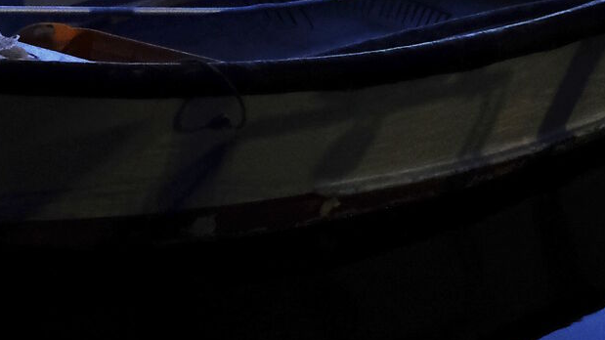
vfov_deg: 9.3
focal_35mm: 130
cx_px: -108
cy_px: 41
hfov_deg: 15.9
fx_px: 2085
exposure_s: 1/13
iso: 3200
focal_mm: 21.4
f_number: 3.2
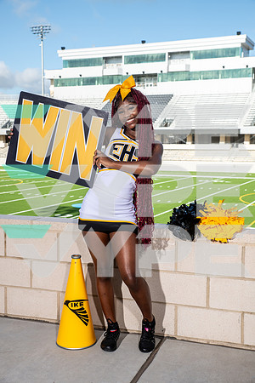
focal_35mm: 48
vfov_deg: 41.1
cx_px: 128
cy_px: 192
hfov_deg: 28.1
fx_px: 510
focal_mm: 48
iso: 100
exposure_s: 1/320
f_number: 7.1
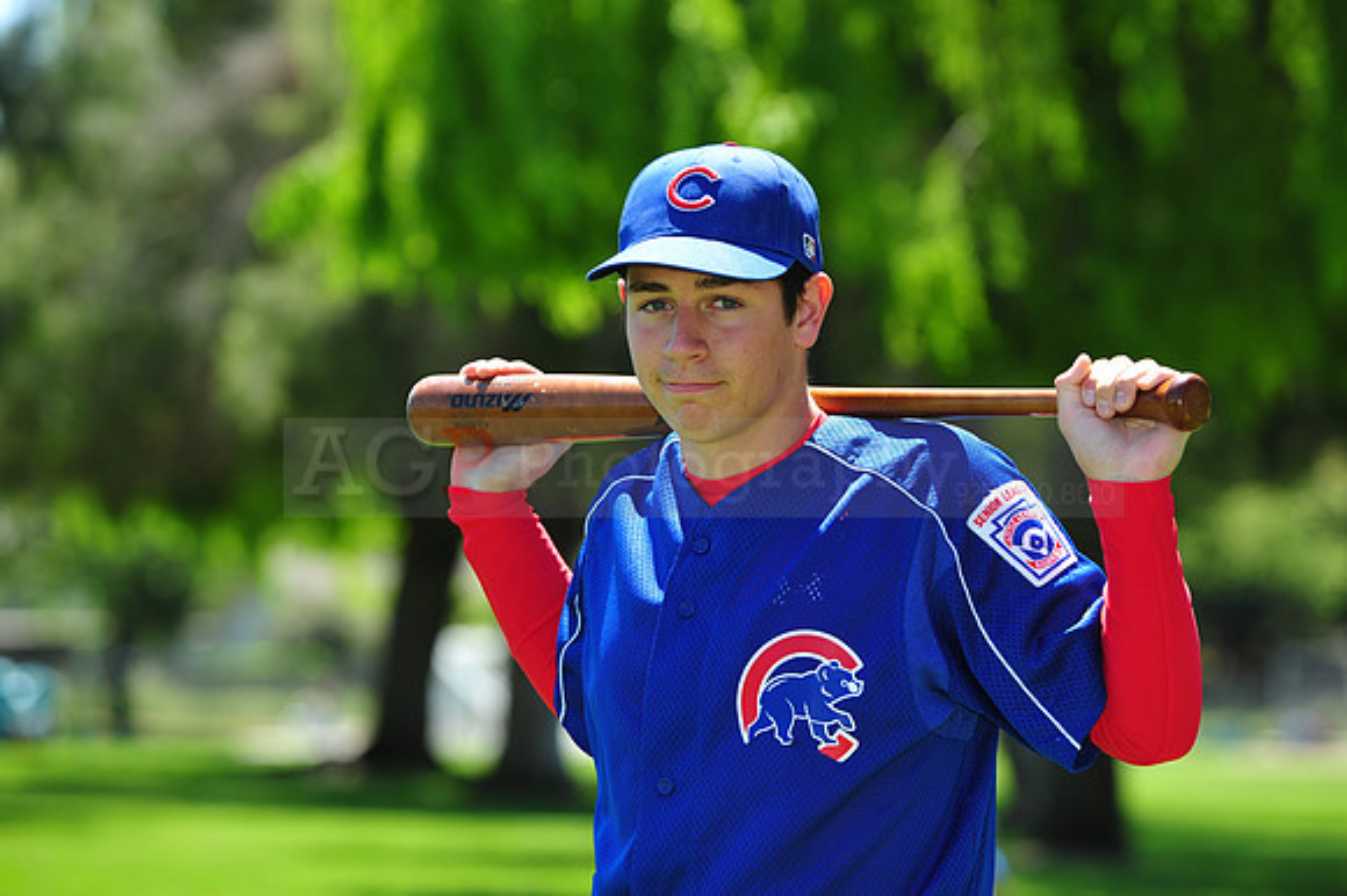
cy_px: 448
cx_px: 674
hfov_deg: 11.8
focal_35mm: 175
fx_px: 6544
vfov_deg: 7.8
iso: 200
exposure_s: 1/320
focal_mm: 175
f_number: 5.6
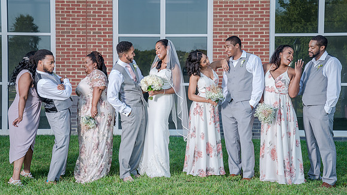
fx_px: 580
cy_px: 92
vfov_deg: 19.1
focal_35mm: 63
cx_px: 168
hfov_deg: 33.3
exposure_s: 1/200
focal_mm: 58
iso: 200
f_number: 5.6
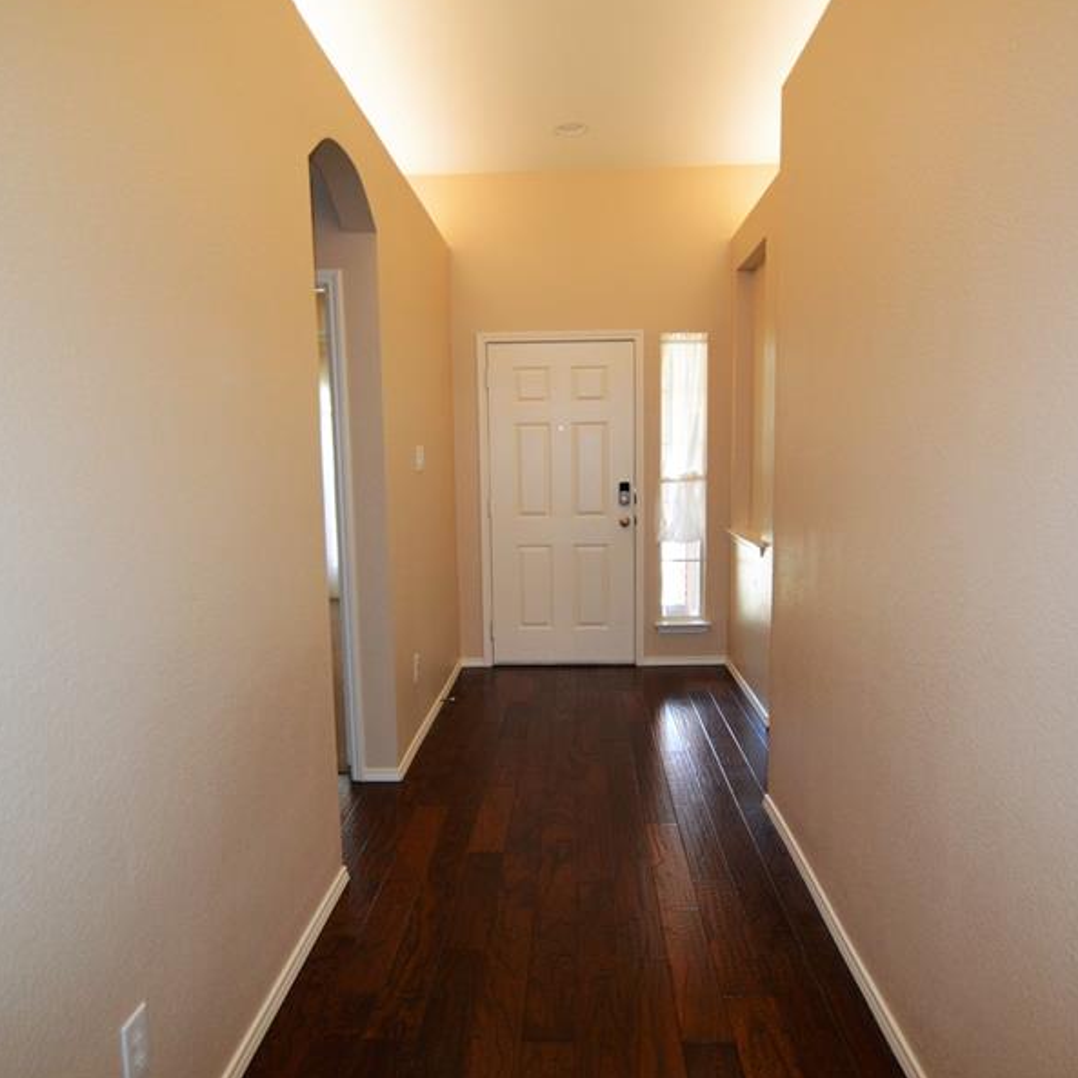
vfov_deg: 69.6
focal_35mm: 22
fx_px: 775
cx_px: 542
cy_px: 540
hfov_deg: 69.6
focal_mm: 10
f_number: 3.5
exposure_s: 1/60
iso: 500
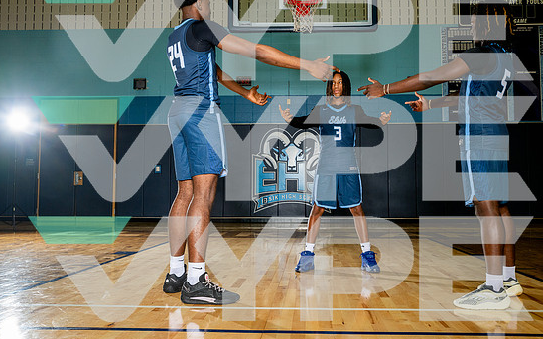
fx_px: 592
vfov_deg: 32.0
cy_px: 148
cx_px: 281
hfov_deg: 49.3
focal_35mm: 40
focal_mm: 35
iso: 400
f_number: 7.1
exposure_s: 1/160
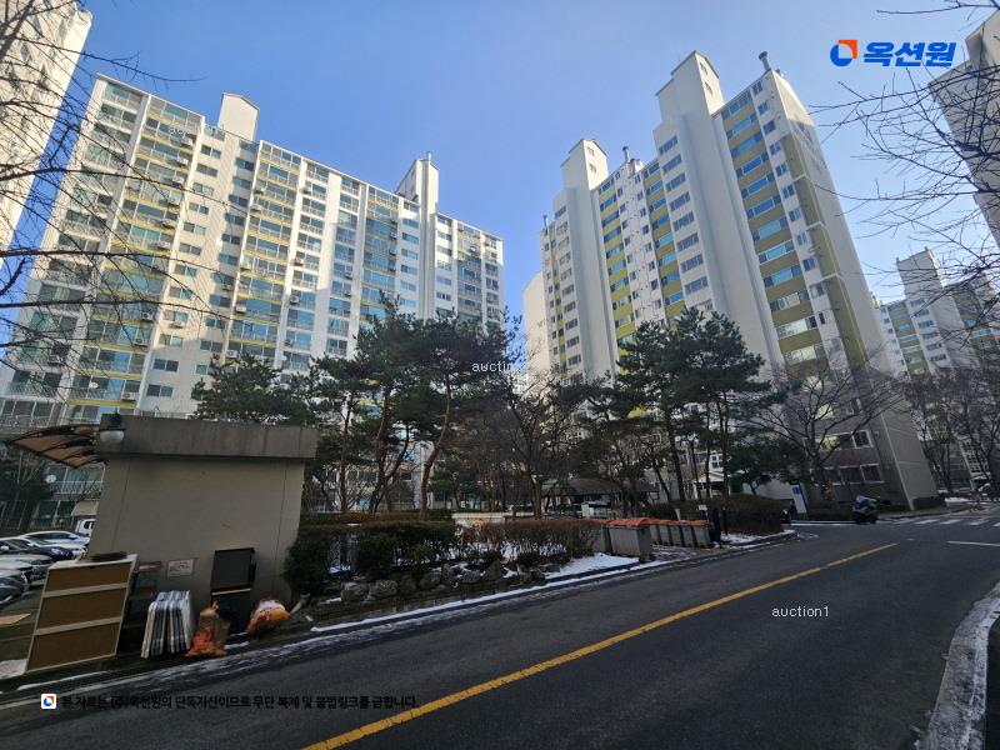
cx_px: 500
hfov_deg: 106.2
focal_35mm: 13
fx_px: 376
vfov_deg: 89.9
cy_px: 375
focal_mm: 2.2
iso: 50
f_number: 2.2
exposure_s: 1/887
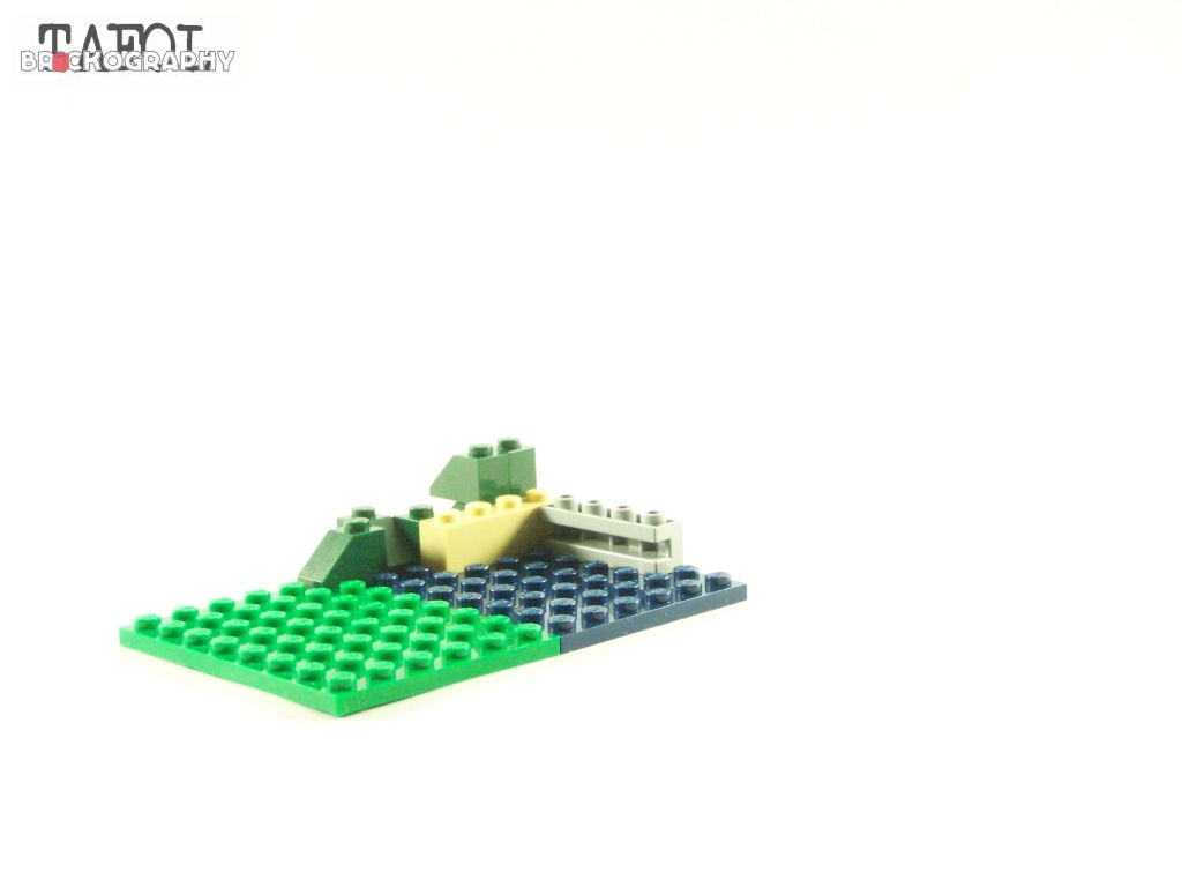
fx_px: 2288
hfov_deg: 29.0
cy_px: 444
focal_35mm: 67
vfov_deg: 21.9
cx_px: 591
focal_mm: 11.1
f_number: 3.2
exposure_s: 1/45
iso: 400
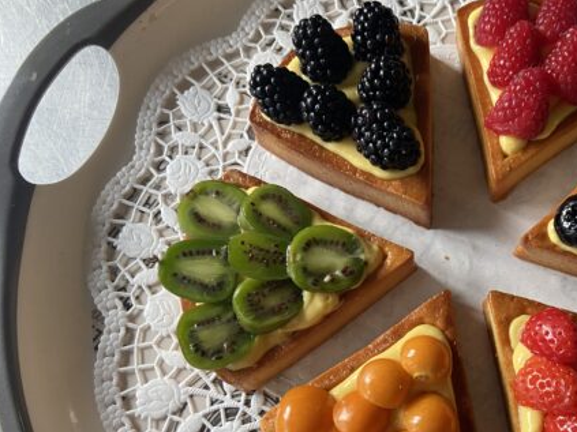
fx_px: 683
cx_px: 448
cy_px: 251
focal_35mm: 41
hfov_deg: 43.9
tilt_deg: -72.3
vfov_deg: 35.0
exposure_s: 1/61
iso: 125
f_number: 1.8
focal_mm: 4.25
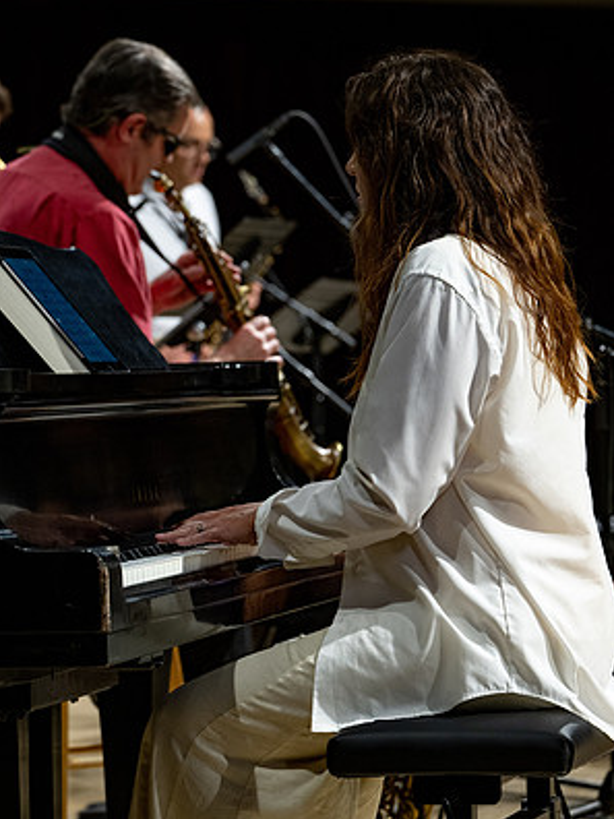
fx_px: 3358
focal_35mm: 142
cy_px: 376
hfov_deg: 10.4
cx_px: 308
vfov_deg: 13.9
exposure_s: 1/160
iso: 2000
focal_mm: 130
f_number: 5.6
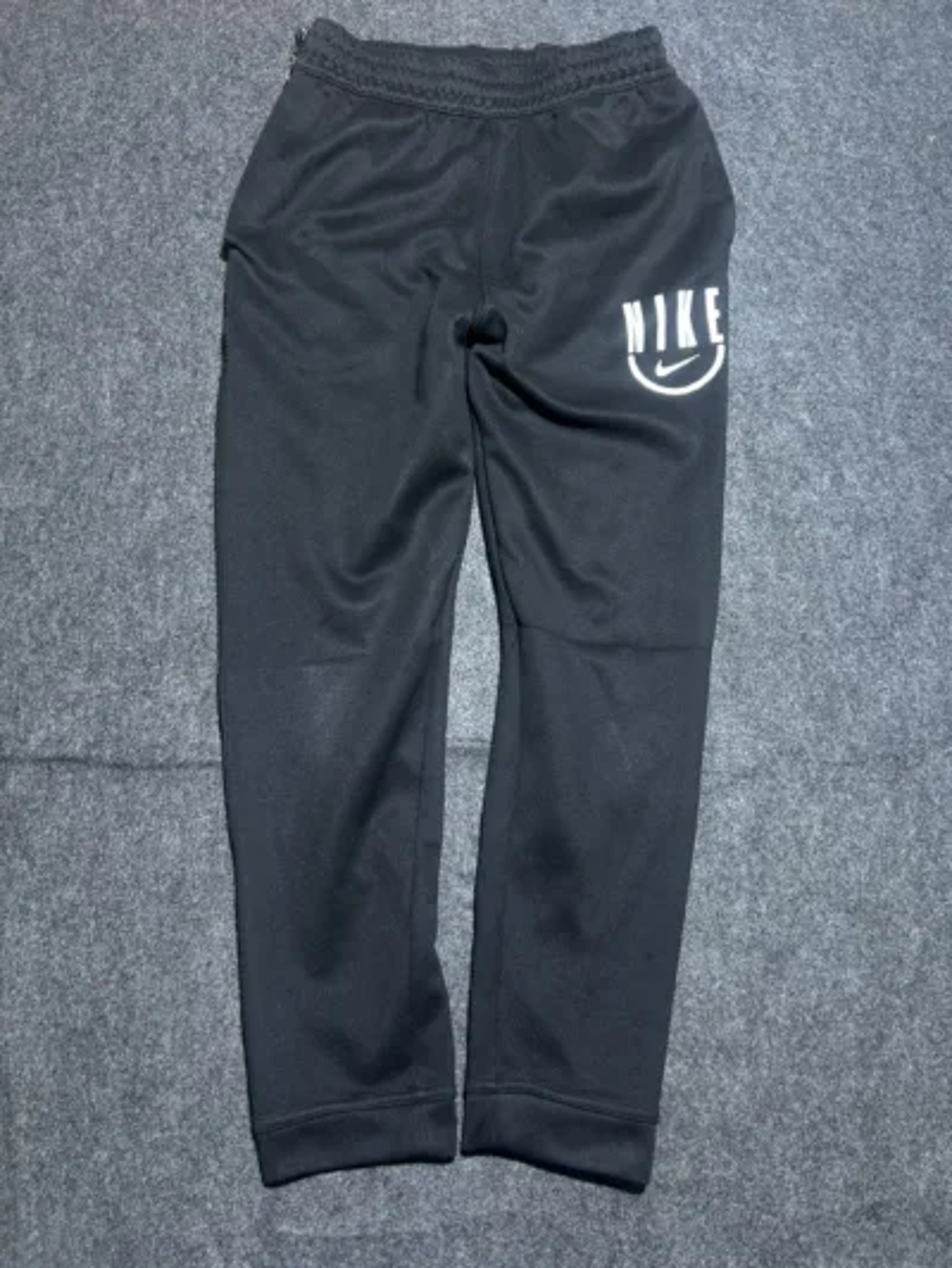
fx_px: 953
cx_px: 476
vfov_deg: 67.3
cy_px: 634
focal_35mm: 26
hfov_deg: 53.1
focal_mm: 5.7
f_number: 1.5
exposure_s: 1/50
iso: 80
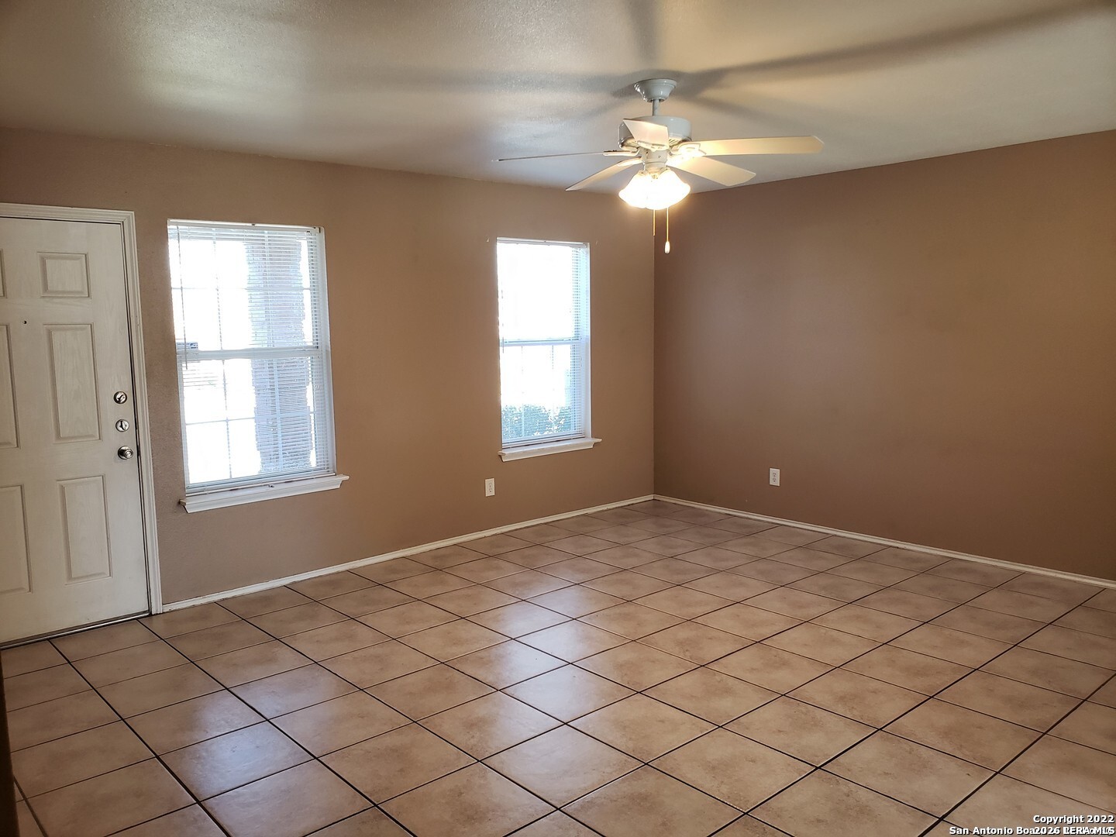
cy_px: 418
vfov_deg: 53.1
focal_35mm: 26
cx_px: 558
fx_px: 838
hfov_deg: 67.3
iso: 200
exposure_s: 1/60
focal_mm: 4.3
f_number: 2.4
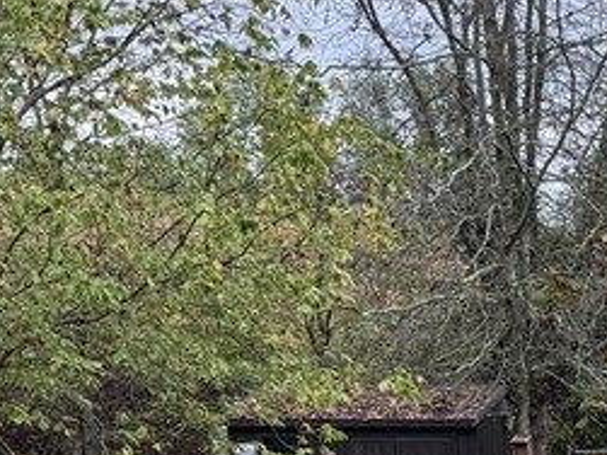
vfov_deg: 14.1
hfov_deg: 17.3
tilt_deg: -12.4
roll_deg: +1.2
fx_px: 1718
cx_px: 1004
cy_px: 685
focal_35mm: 98
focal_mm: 6.76
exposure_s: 1/349
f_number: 1.78
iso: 80
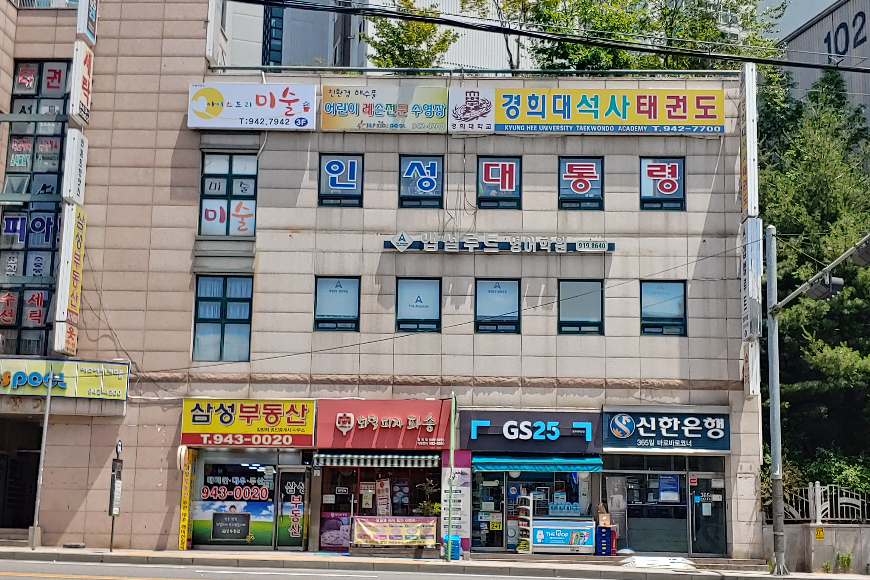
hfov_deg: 43.6
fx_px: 1087
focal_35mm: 45
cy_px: 337
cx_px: 467
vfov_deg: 29.8
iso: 50
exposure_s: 1/2381
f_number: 1.5
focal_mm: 4.23
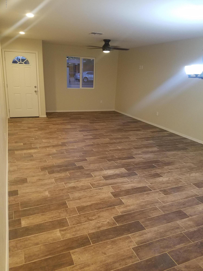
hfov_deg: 53.1
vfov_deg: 67.3
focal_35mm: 26
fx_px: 203
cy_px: 136
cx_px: 102
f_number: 1.7
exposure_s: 1/40
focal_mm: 4.2
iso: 200
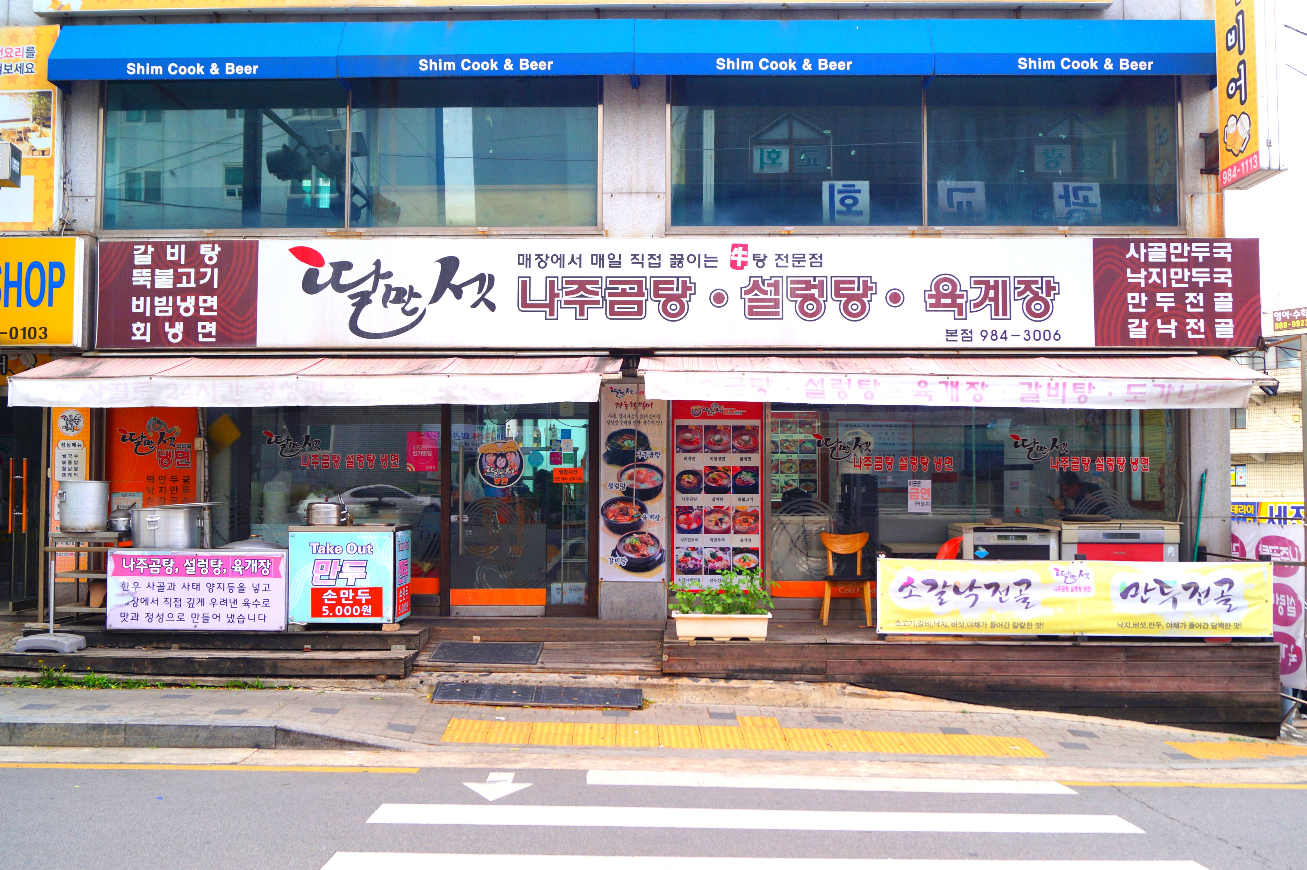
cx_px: 654
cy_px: 435
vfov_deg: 36.8
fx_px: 1306
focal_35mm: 36
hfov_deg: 53.2
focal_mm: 24
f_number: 5.6
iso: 100
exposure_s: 1/100
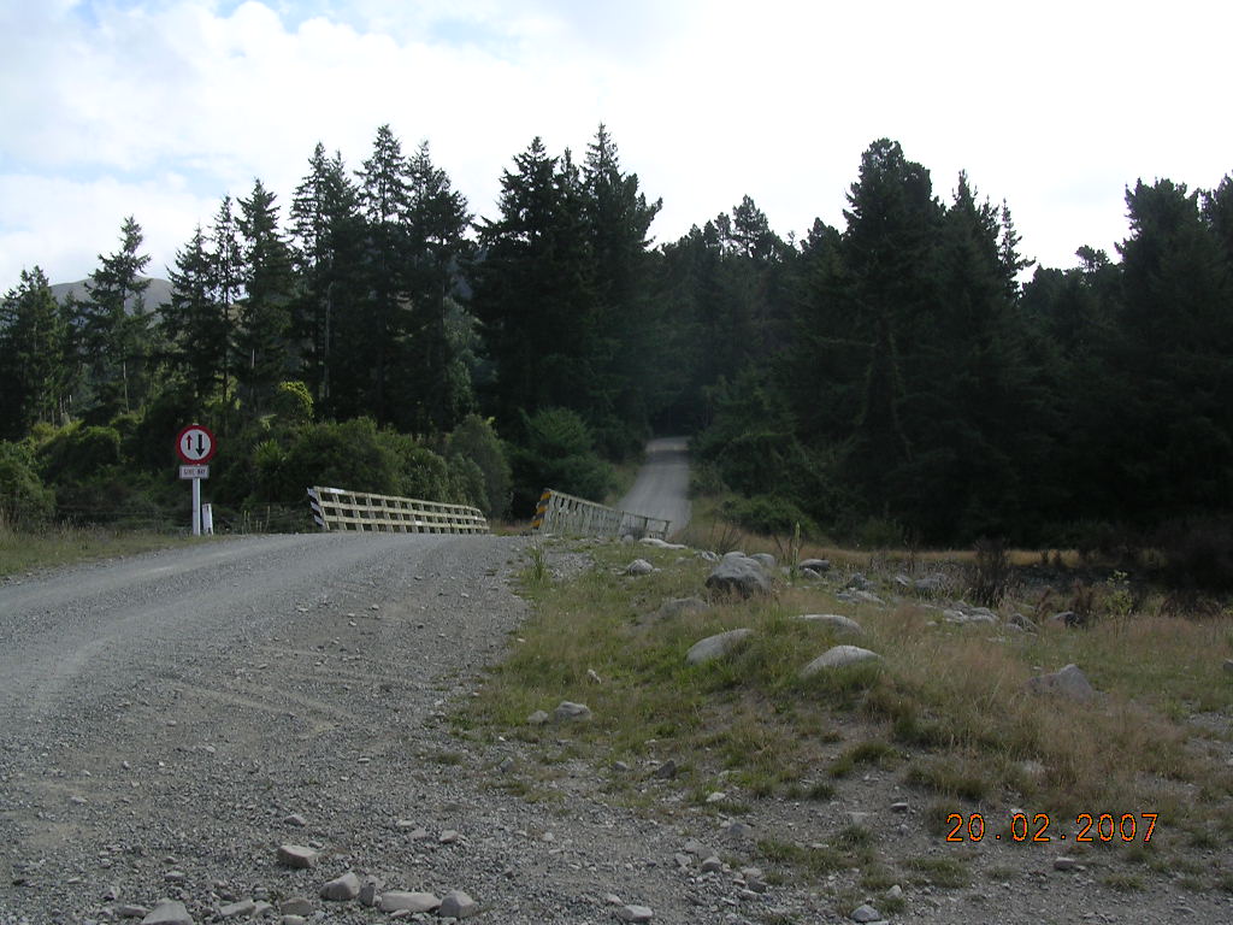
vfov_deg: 37.7
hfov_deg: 49.0
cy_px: 462
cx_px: 616
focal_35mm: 38
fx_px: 1354
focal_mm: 5.8
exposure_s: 1/250
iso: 100
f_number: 5.6
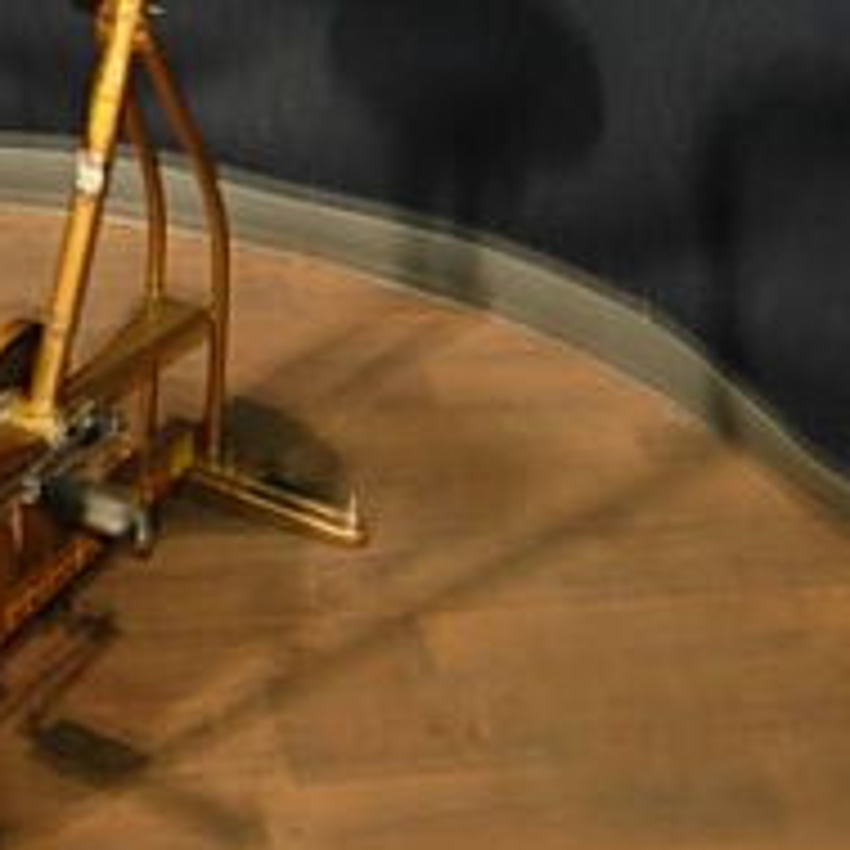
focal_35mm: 79
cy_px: 218
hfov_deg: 20.8
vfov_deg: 21.7
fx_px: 2195
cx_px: -108
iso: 74
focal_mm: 7.5
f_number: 2.7
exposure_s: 1/4
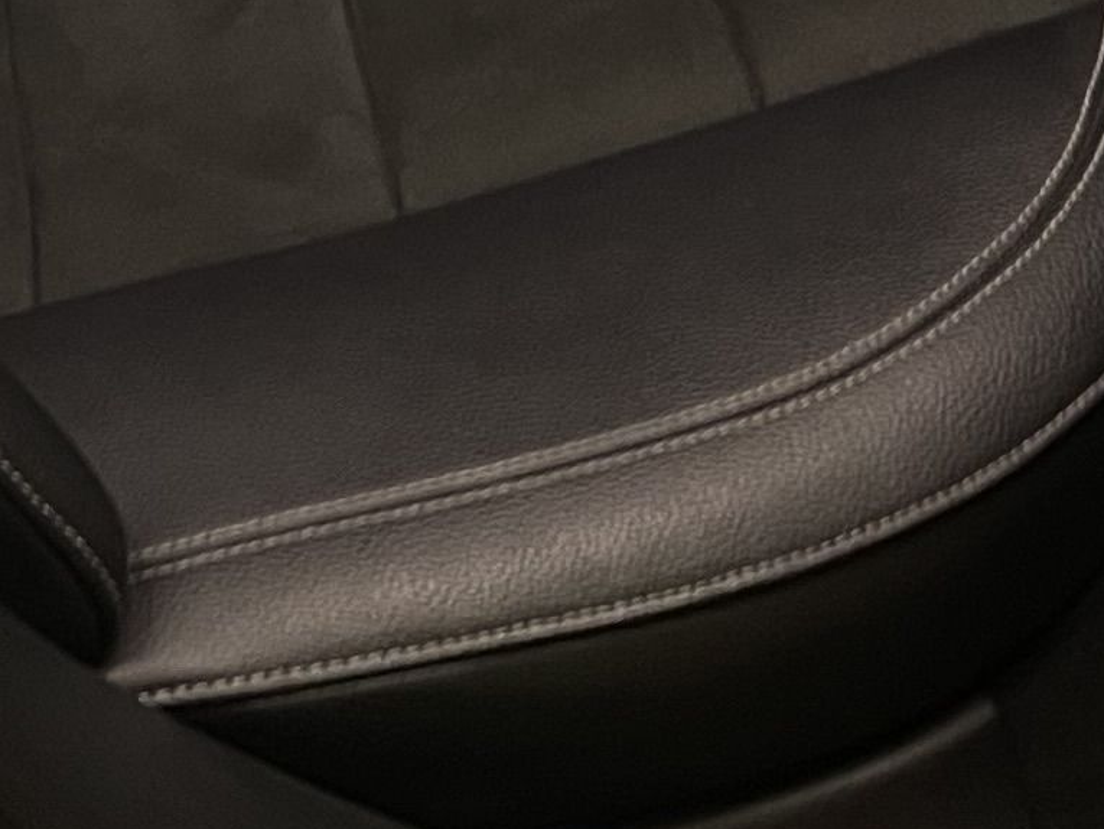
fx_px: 4370
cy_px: -1059
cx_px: 520
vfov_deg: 9.7
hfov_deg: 14.4
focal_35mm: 137
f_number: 1.6
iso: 250
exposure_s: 1/50
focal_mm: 4.2
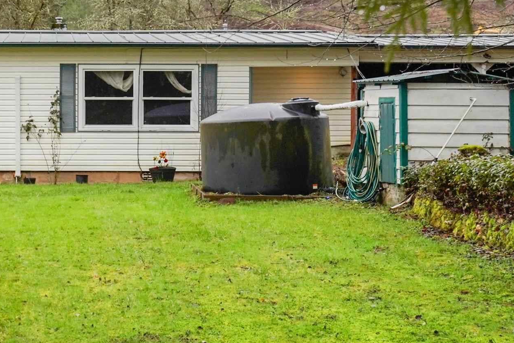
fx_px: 942
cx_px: 159
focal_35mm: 66
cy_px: 129
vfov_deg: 20.6
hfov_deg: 30.2
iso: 640
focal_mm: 27
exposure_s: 1/1000
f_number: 8
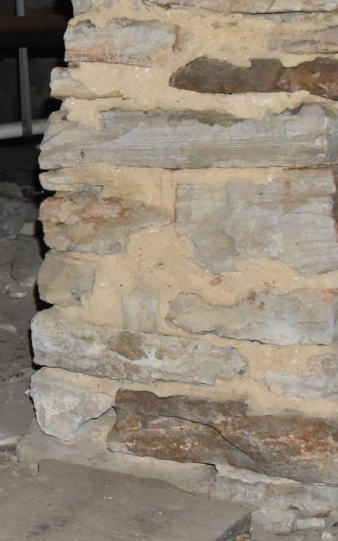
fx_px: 1194
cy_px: 202
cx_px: -406
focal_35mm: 81
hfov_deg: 13.2
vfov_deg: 25.4
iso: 2500
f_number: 6.3
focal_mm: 18
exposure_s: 1/250
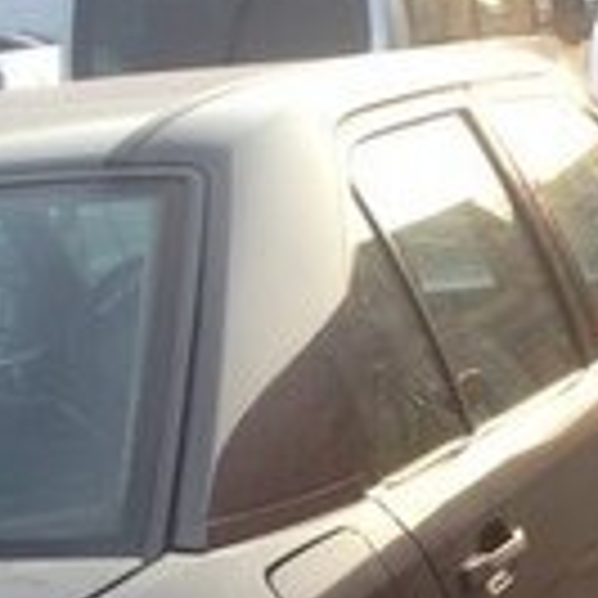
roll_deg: +10.5
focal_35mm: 115
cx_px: 382
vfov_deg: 14.3
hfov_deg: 15.1
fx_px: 2248
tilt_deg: -24.5
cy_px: 868
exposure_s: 1/223
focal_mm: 4.28
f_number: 2.4
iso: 50
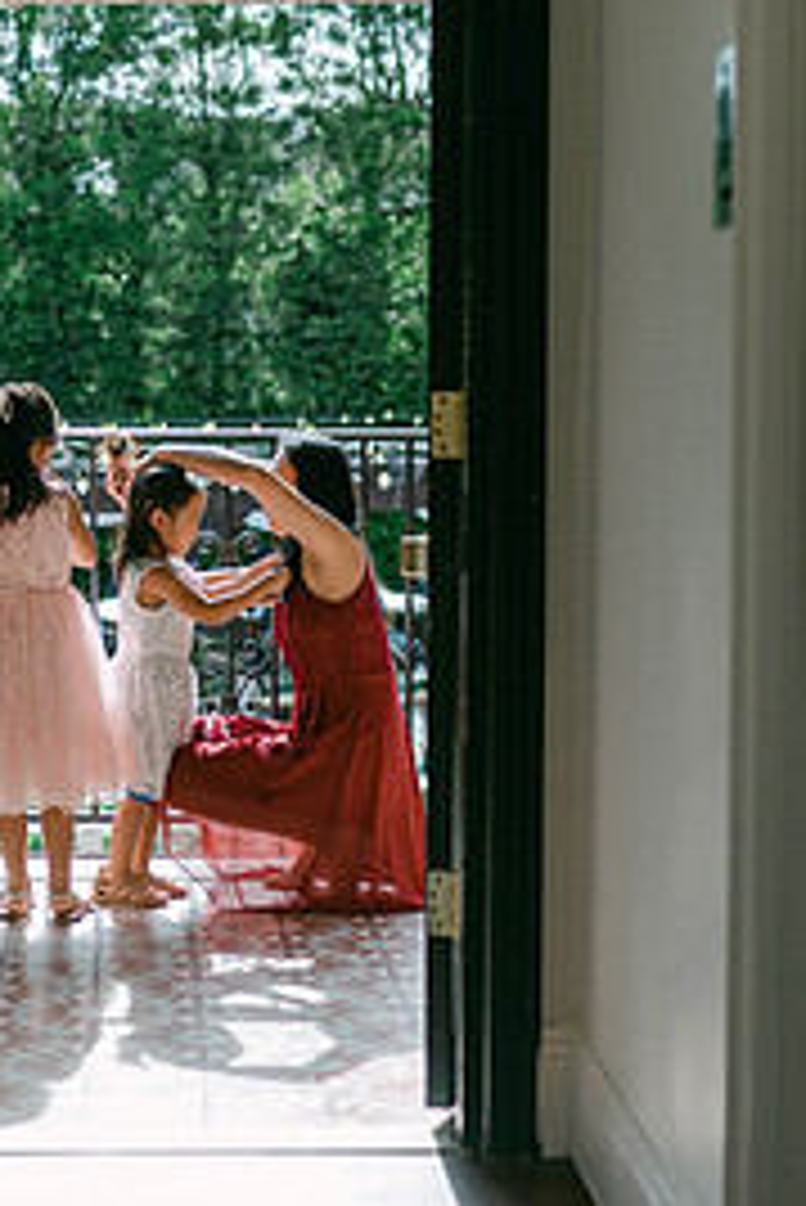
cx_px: 180
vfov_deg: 26.0
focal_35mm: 78
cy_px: 536
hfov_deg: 17.4
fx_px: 2616
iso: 100
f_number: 2
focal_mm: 35
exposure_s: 1/2000
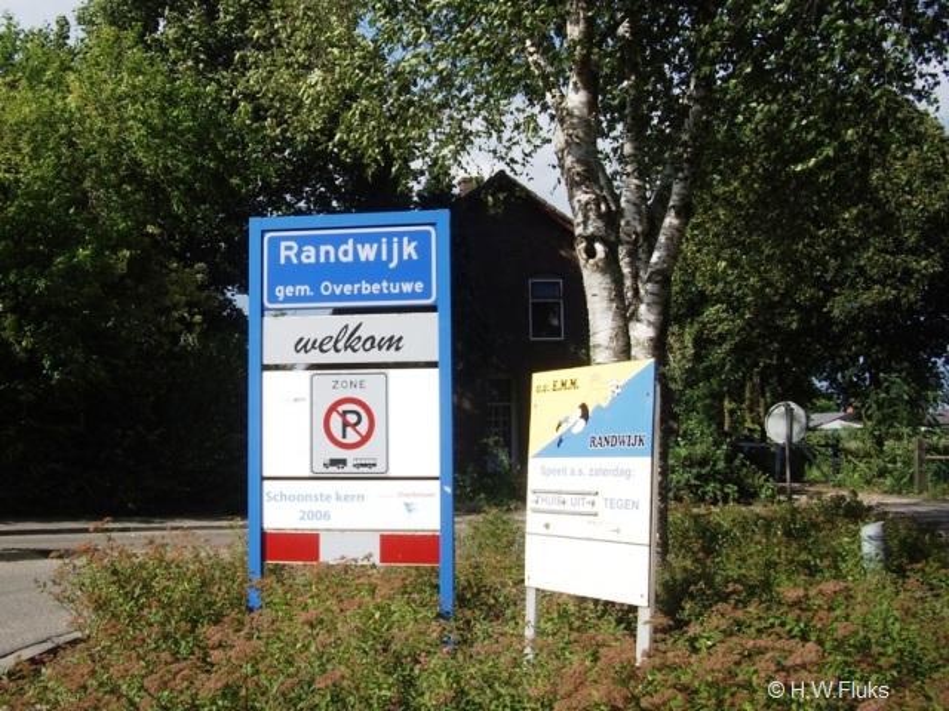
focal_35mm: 38
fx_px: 1042
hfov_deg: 49.0
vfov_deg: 37.7
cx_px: 474
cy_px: 356
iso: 64
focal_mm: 7.9
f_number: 8
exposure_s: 1/160
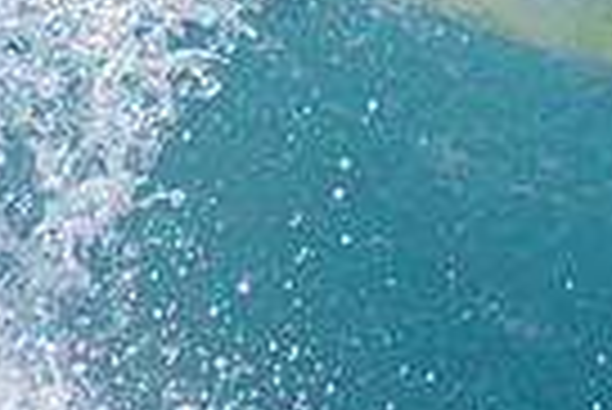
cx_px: 615
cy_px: -370
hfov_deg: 0.8
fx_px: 44570
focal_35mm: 2619
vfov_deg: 0.5
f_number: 5.6
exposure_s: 1/2000
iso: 220
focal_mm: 500
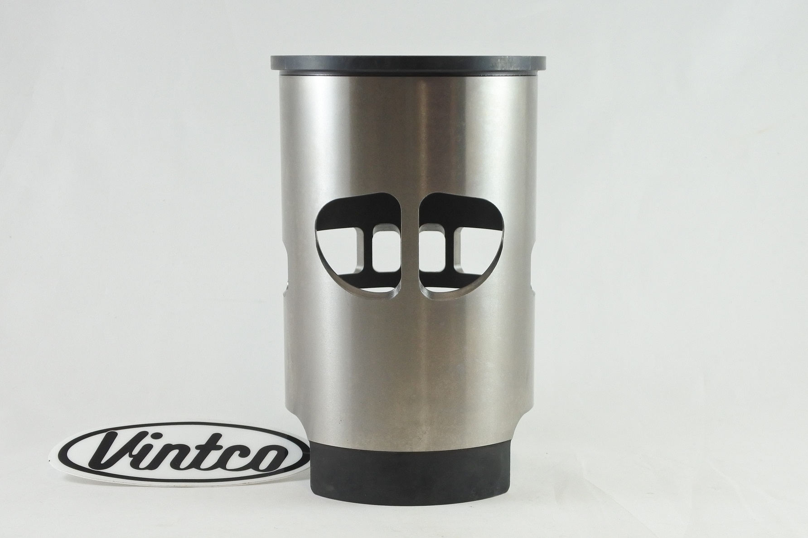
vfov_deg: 31.2
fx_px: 965
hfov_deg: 45.4
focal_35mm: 43
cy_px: 269
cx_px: 404
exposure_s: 1/125
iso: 450
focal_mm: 16.1
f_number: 4.5
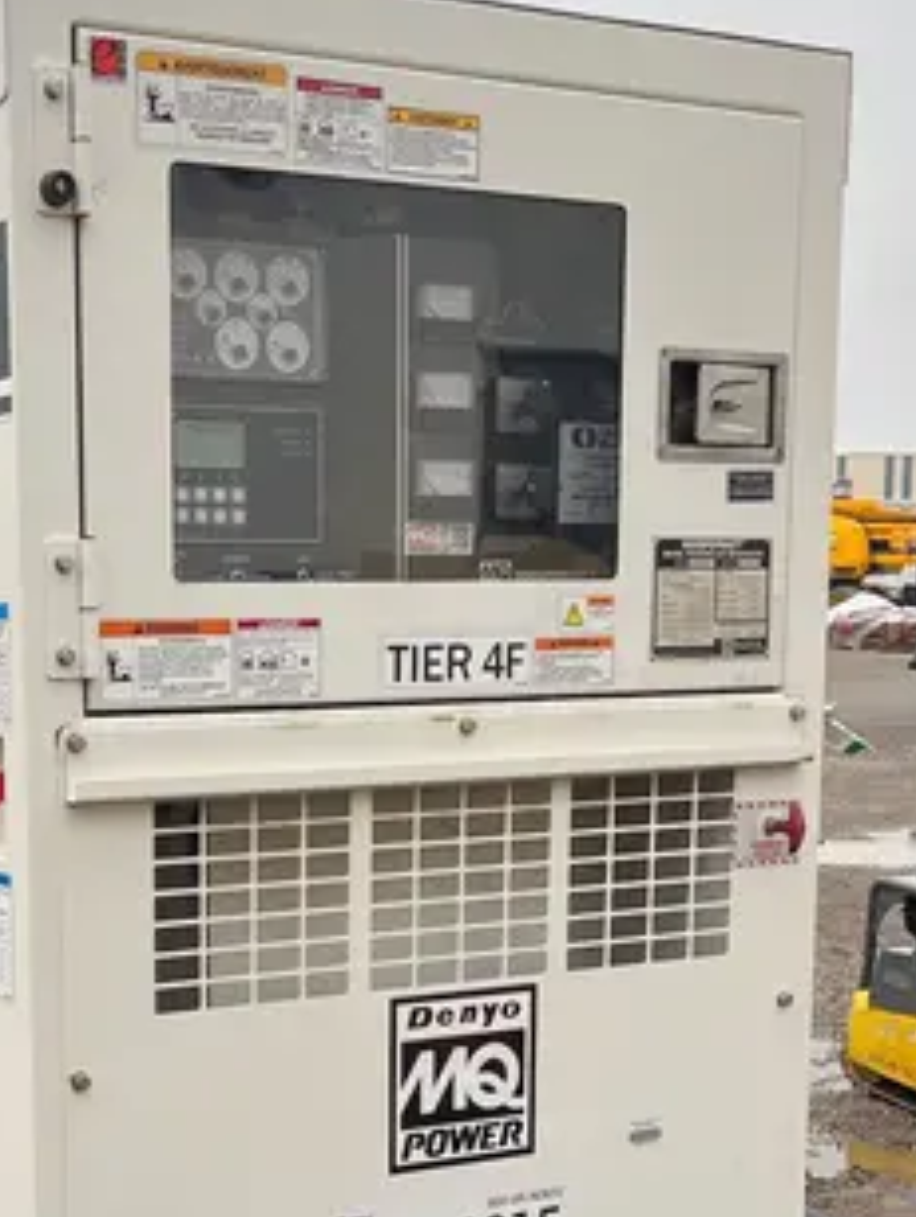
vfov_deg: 30.4
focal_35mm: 62
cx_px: 135
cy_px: 977
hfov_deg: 23.2
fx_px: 2183
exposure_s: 1/302
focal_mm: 5.1
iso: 50
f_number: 1.6
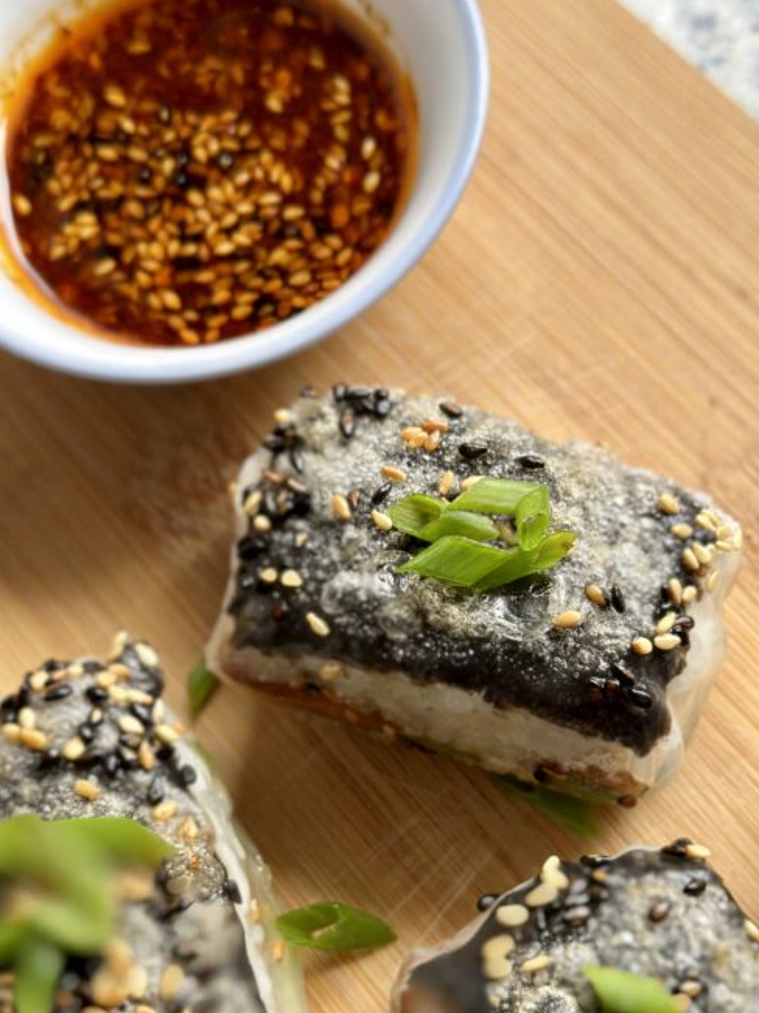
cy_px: 612
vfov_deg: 32.6
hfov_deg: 24.8
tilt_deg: -70.2
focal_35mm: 59
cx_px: 459
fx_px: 1725
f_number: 1.78
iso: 80
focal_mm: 6.86
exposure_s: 1/395
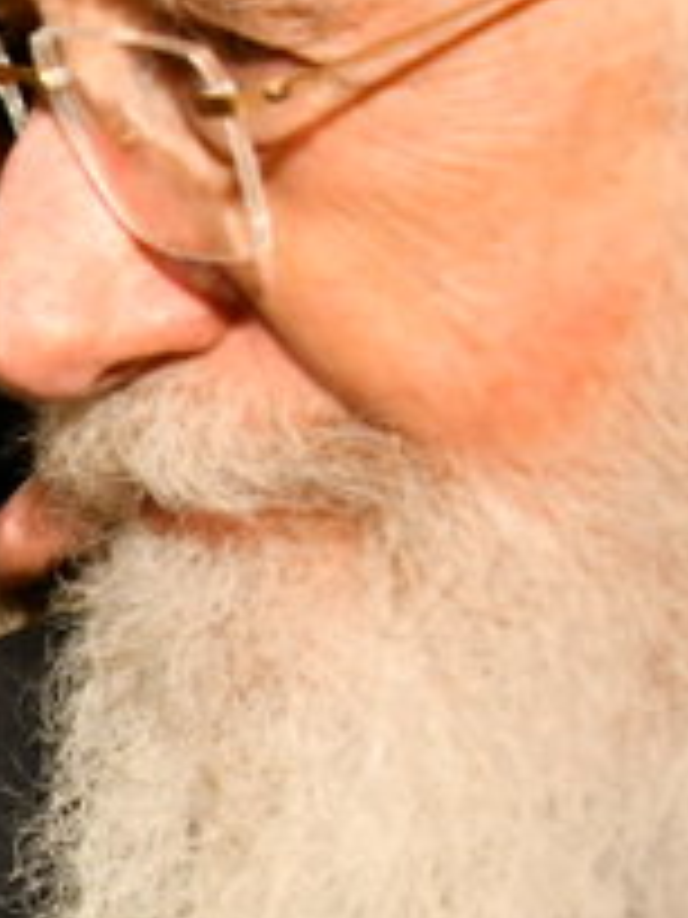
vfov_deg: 10.6
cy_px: 974
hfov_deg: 6.5
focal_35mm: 185
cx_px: -2024
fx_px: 4903
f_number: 5.6
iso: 1000
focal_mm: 28
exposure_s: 1/160
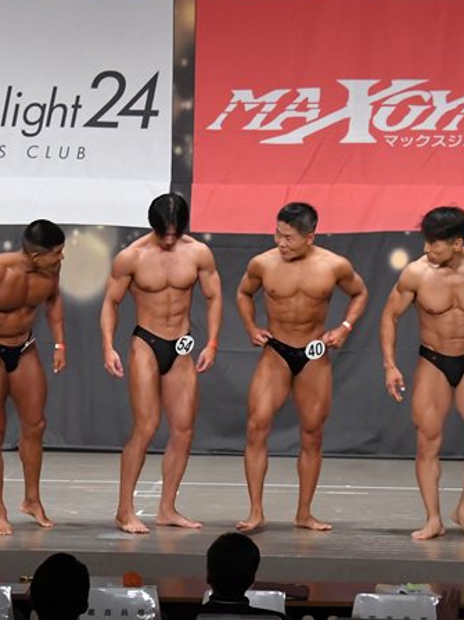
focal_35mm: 180
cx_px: 85
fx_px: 3219
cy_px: 320
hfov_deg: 8.2
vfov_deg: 11.0
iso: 6400
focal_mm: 72
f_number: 5.6
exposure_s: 1/400
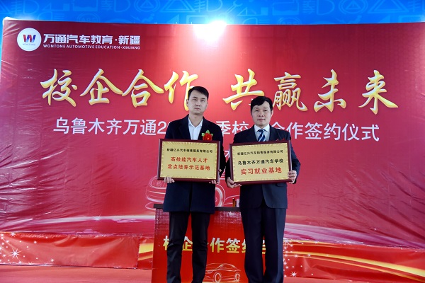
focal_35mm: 48
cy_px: 142
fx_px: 567
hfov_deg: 41.1
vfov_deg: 28.1
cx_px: 212
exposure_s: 1/80
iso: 1600
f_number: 4
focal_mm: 48
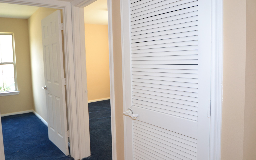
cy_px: 75
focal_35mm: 27
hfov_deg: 69.3
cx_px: 127
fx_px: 185
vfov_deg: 46.7
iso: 800
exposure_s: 1/60
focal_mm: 17
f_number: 4.2
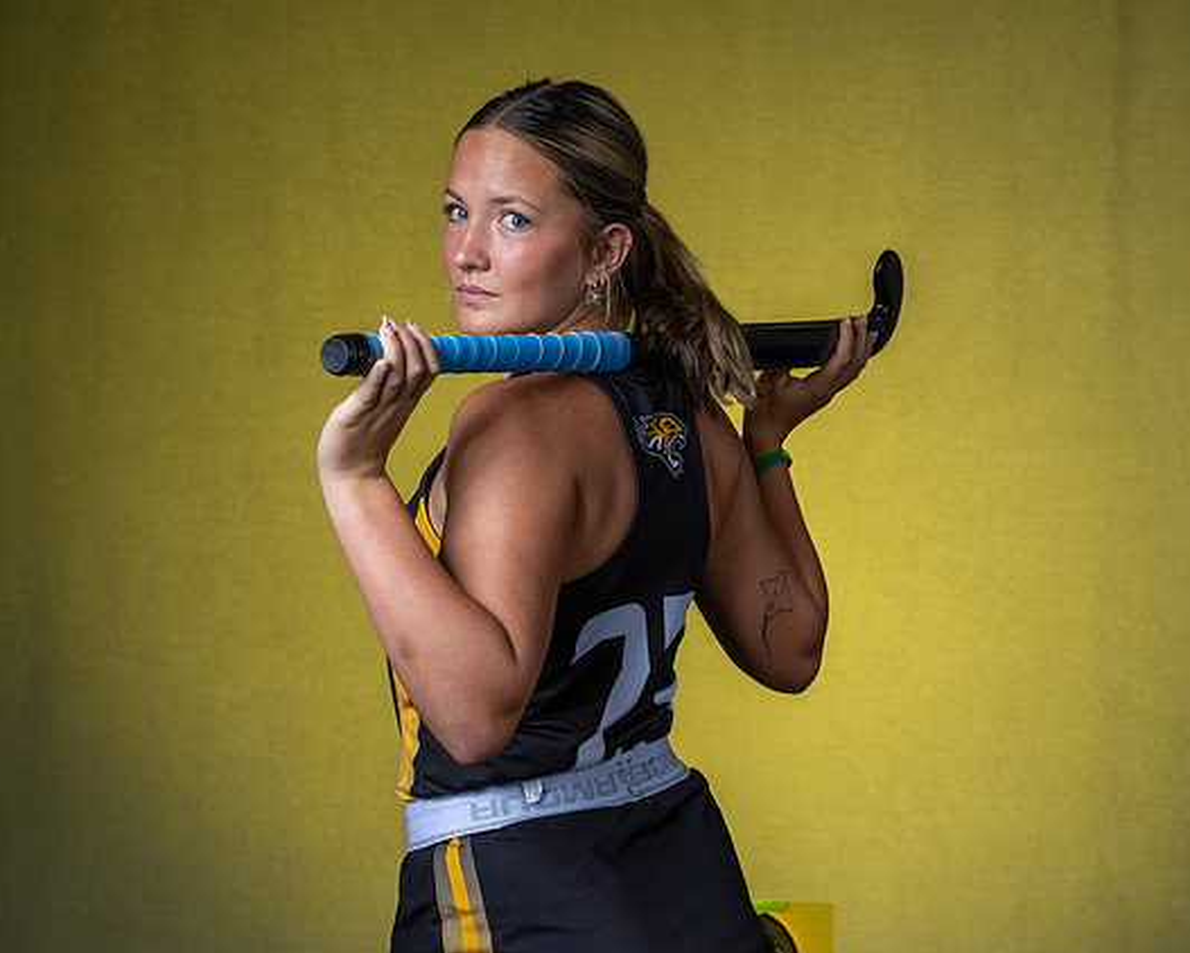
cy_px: 482
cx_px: 635
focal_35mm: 92
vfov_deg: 16.7
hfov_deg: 20.8
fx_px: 3241
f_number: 7.1
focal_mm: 70
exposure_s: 1/200
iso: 100
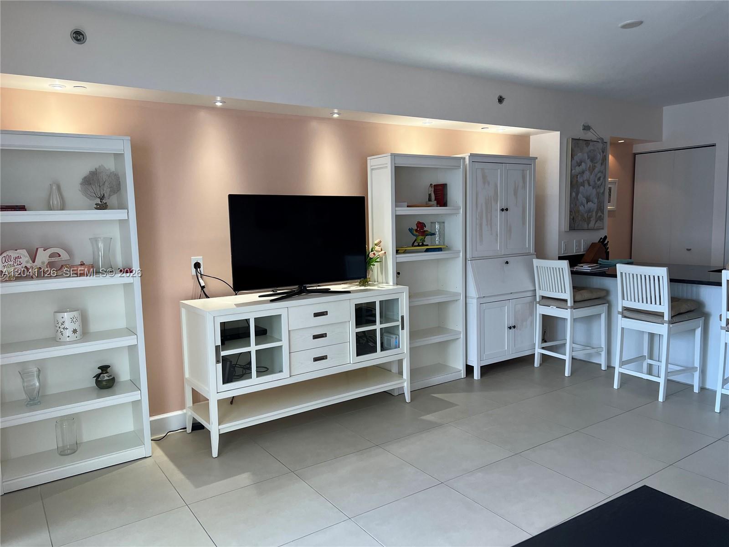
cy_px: 274
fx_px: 548
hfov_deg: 67.3
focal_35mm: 26
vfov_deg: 53.1
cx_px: 364
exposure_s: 1/120
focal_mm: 5.7
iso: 64
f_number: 1.5
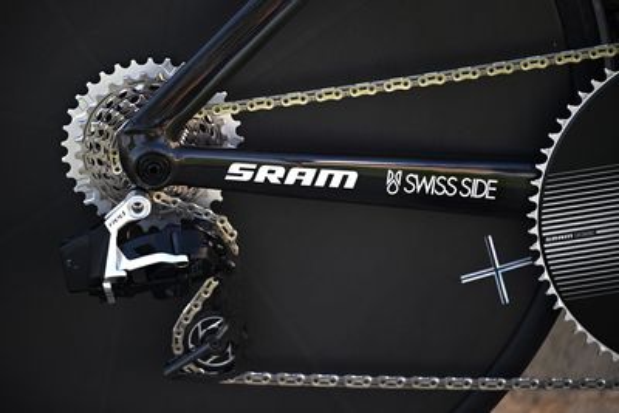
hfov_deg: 10.3
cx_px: 310
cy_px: 206
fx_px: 3440
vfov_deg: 6.9
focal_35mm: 200
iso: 320
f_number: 2.8
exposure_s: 1/1000
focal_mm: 200
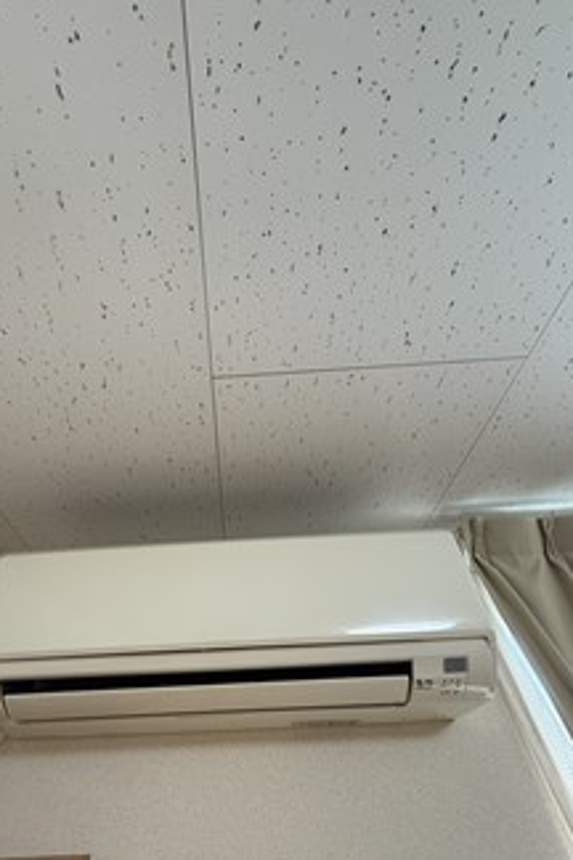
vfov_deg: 89.0
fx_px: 430
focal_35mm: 18
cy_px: 510
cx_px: 218
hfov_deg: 66.4
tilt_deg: +37.7
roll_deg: +1.9
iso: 250
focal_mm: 2.22
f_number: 2.2
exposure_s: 1/100
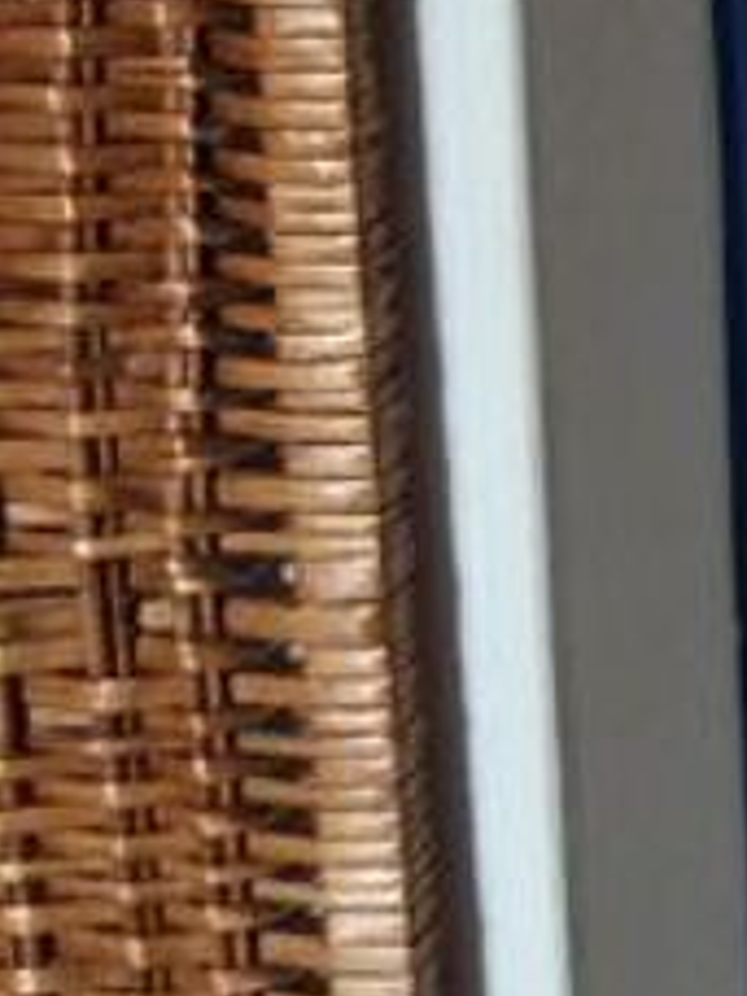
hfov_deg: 7.9
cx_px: 2180
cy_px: -264
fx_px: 4719
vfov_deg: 11.7
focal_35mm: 164
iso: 100
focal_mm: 3.7
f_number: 1.9
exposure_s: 1/33
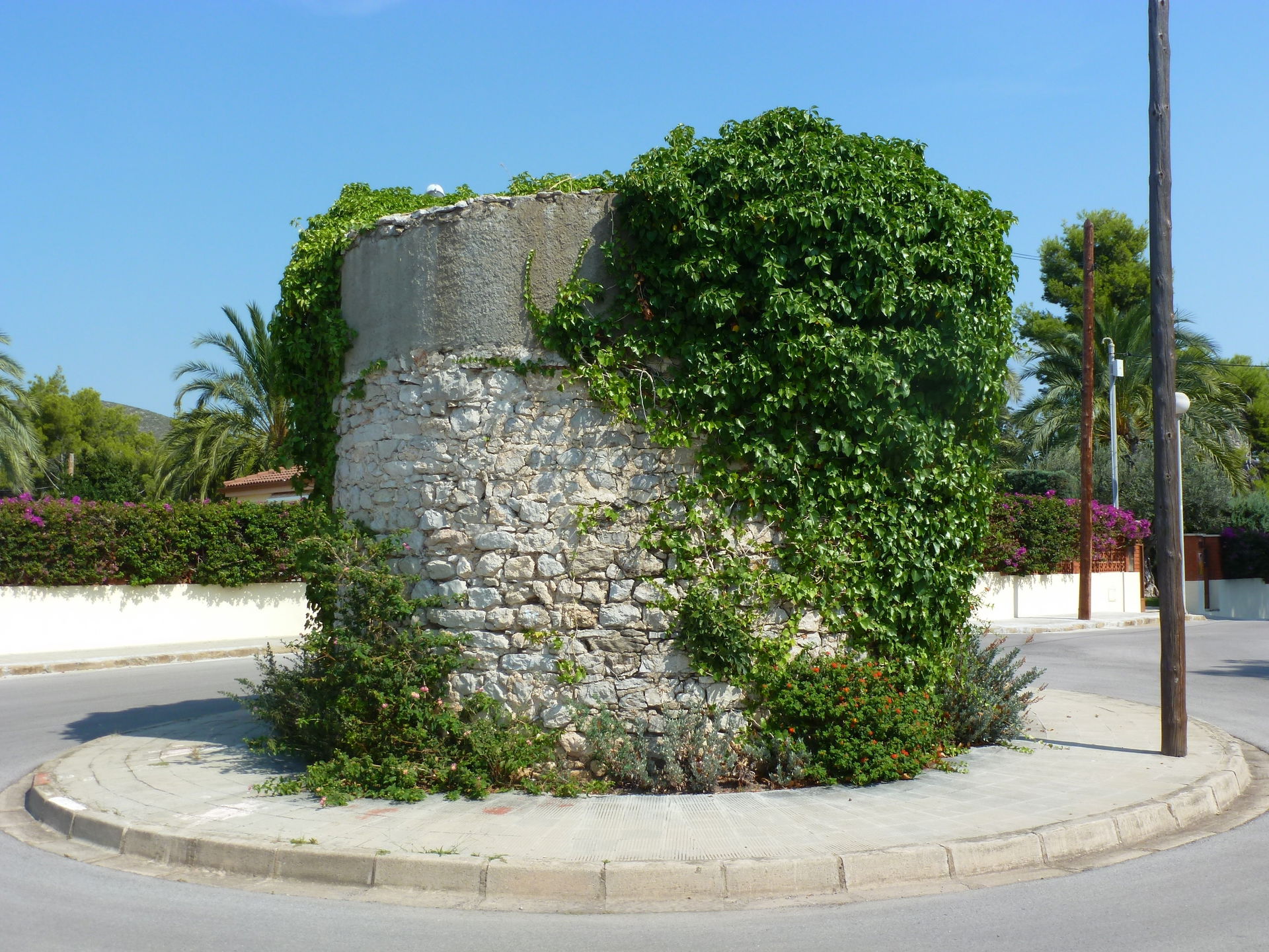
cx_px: 634
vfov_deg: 37.7
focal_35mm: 38
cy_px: 476
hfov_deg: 49.0
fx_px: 1393
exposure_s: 1/500
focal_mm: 6.8
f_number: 4.5
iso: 100
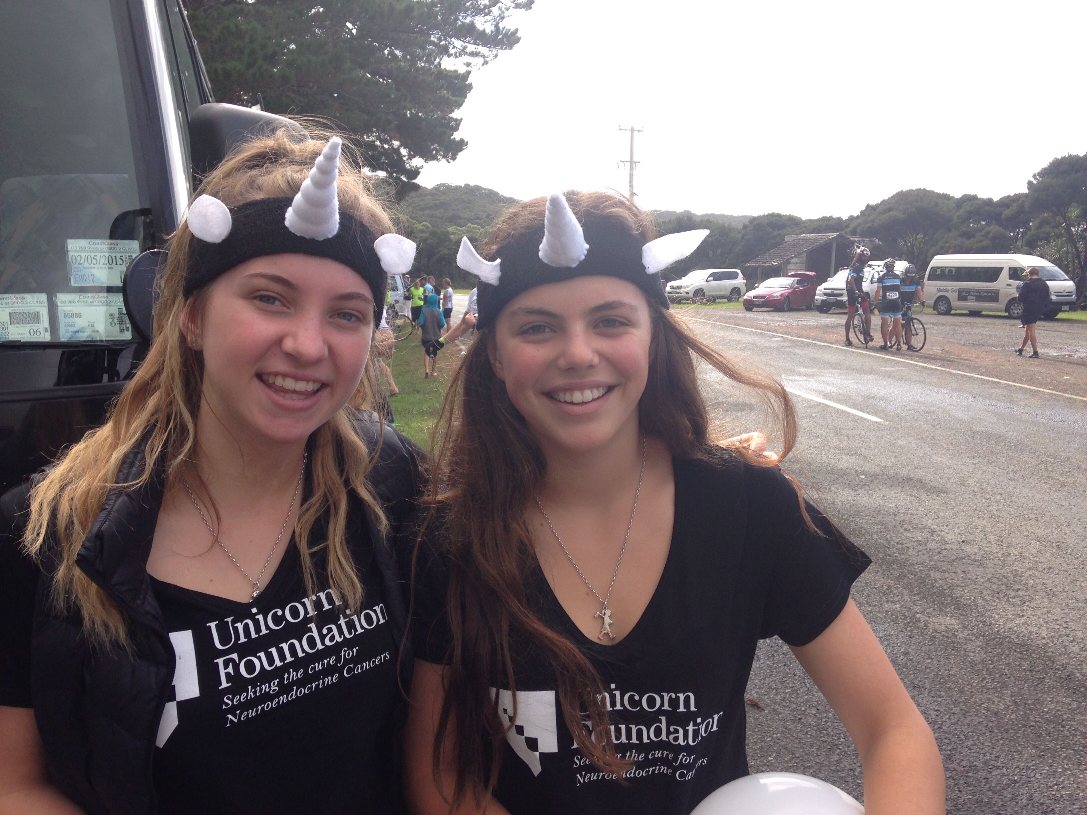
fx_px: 1036
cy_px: 408
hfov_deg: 55.4
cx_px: 544
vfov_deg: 42.9
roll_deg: +0.3
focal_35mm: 33
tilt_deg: -9.4
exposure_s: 1/609
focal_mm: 4.12
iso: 50
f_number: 2.4
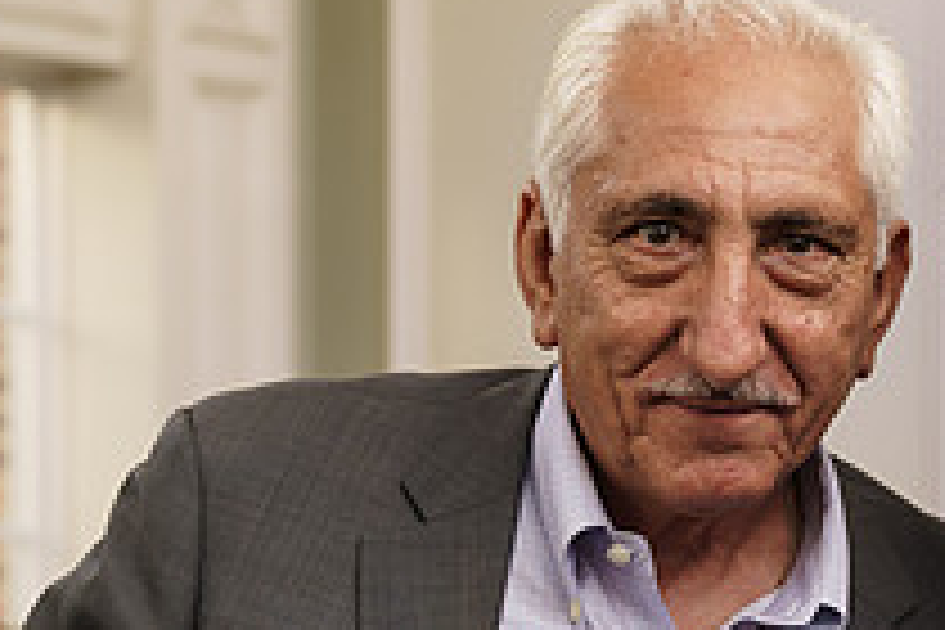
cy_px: 695
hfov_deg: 15.7
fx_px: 3412
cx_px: 734
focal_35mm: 130
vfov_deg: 10.4
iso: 640
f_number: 3.2
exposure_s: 1/160
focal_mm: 47
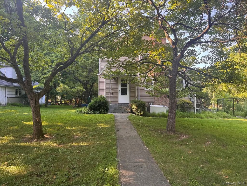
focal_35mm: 24
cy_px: 93
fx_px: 171
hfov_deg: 71.6
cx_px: 124
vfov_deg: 56.8
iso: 80
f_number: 1.78
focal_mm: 6.76
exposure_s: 1/172
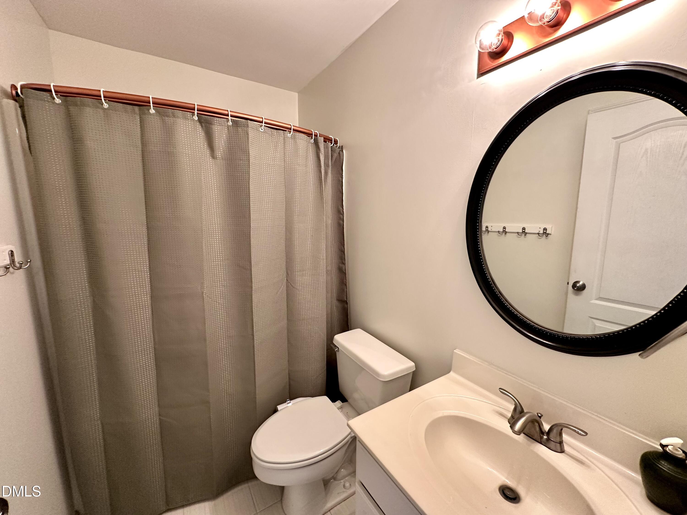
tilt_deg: -7.7
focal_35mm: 14
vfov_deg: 85.7
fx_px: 278
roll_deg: +0.0
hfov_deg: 102.1
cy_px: 258
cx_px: 344
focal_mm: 2.22
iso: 250
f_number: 2.2
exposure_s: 1/60
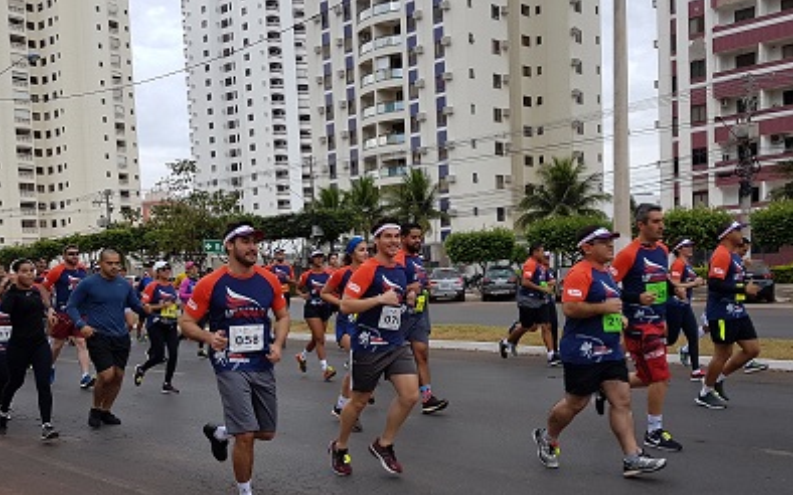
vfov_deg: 44.3
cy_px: 298
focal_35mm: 28
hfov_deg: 66.5
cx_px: 399
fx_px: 605
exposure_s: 1/317
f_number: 1.7
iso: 40
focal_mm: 4.2
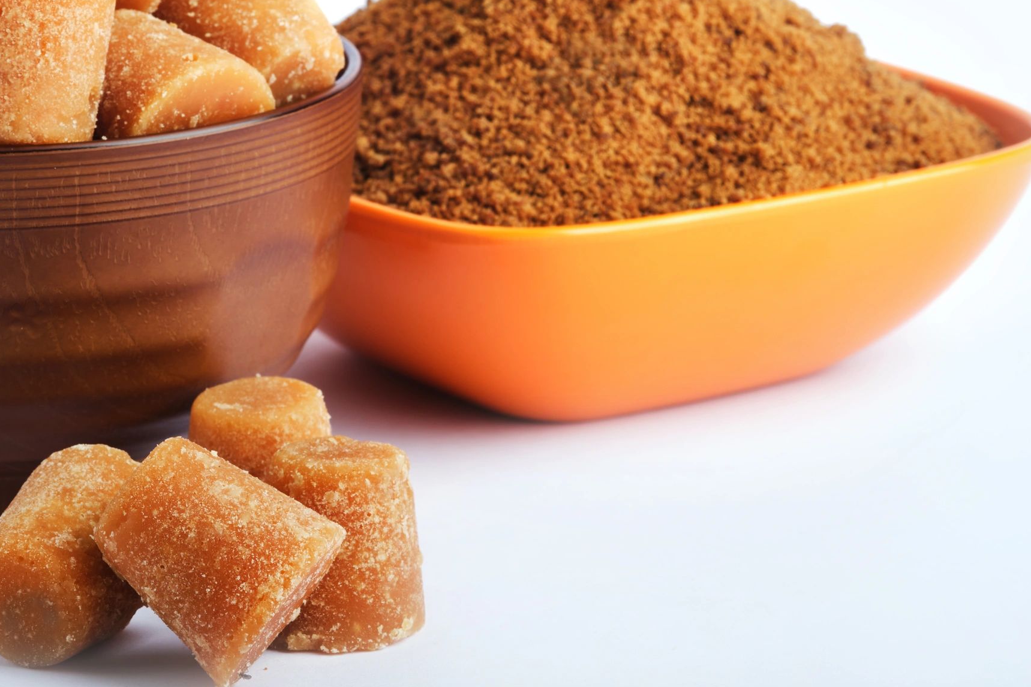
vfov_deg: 10.2
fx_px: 3837
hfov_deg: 15.3
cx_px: 303
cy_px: 202
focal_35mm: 134
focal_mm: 60
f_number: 11
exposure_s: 1/250
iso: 80
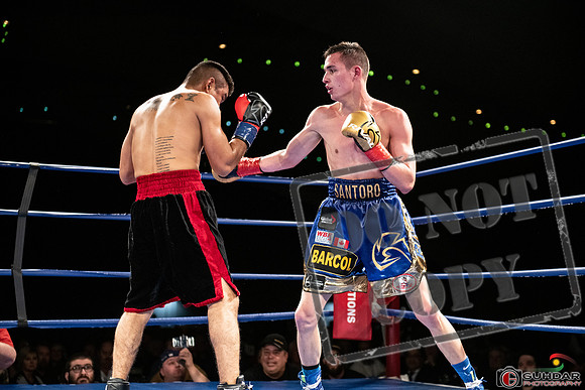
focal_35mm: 70
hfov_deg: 28.8
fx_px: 1138
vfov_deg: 19.5
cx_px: 292
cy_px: 195
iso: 2000
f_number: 2.8
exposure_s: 1/1000
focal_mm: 70
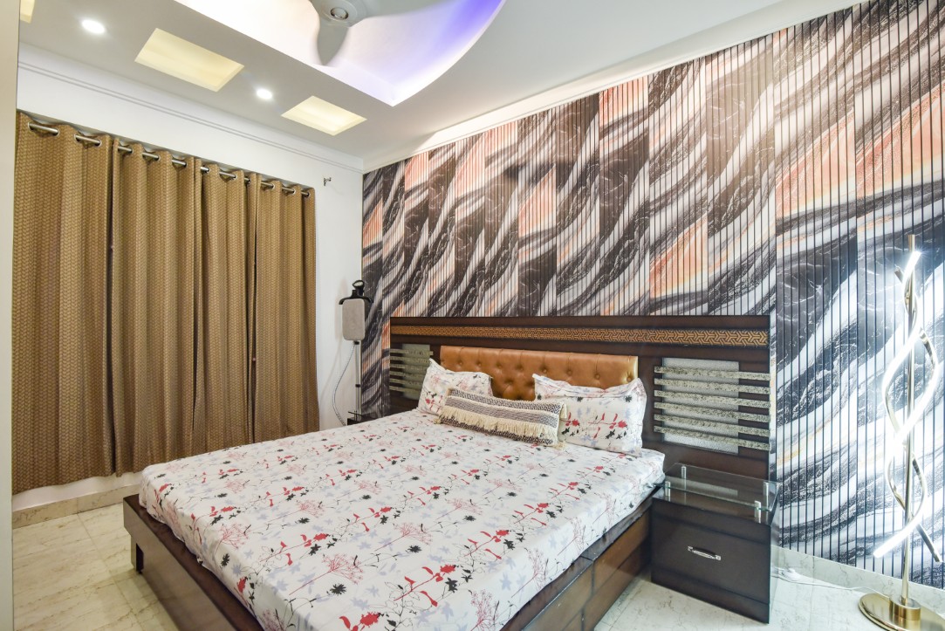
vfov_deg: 73.8
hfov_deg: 96.7
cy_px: 316
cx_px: 472
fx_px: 420
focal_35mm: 16
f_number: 8
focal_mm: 16
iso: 1000
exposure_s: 1/30
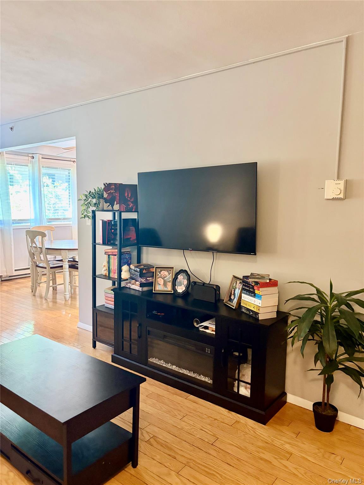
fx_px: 365
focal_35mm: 26
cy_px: 242
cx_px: 182
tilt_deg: -5.9
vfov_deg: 67.3
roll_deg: -0.8
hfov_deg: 53.1
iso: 500
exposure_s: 1/40
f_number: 1.6
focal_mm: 5.96
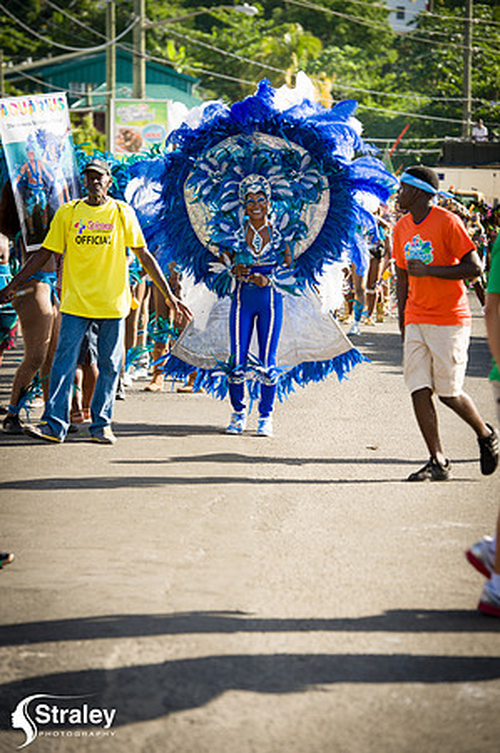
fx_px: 2610
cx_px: 250
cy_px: 376
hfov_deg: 10.9
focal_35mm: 125
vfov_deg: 16.4
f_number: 5.6
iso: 100
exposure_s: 1/200
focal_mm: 125
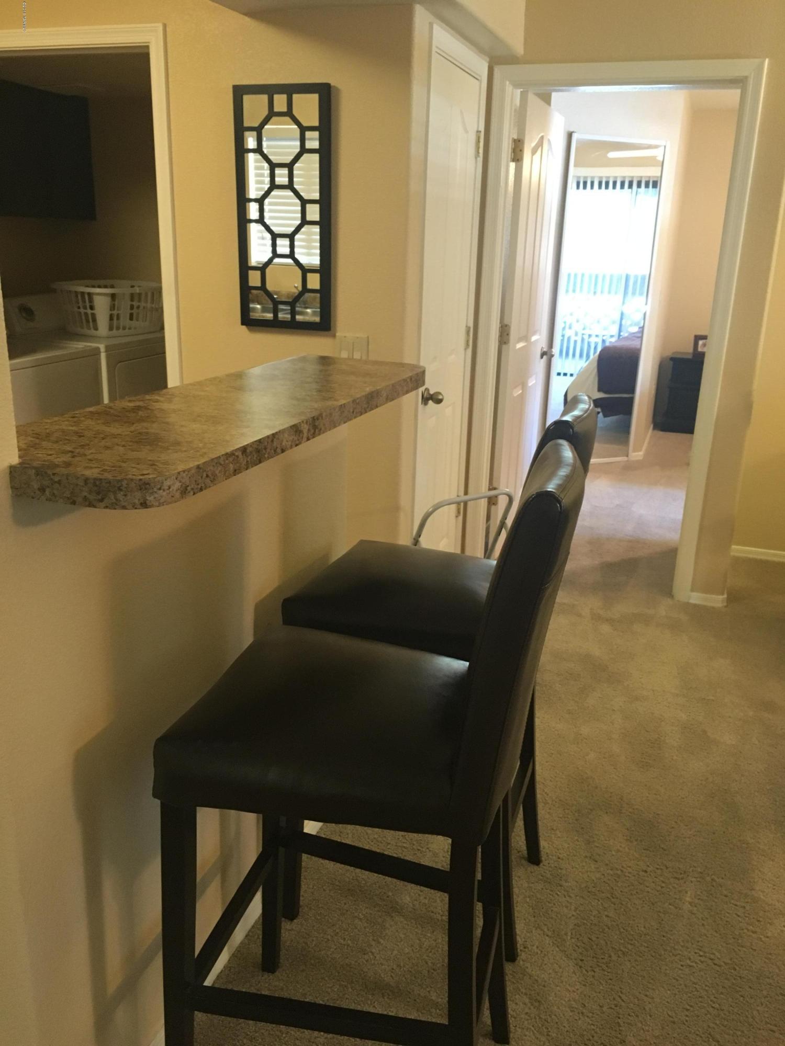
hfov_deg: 48.2
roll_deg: -1.8
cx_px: 392
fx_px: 877
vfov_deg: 61.7
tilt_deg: -17.6
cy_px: 523
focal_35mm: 29
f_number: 2.2
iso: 200
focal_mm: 4.15
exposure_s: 1/17
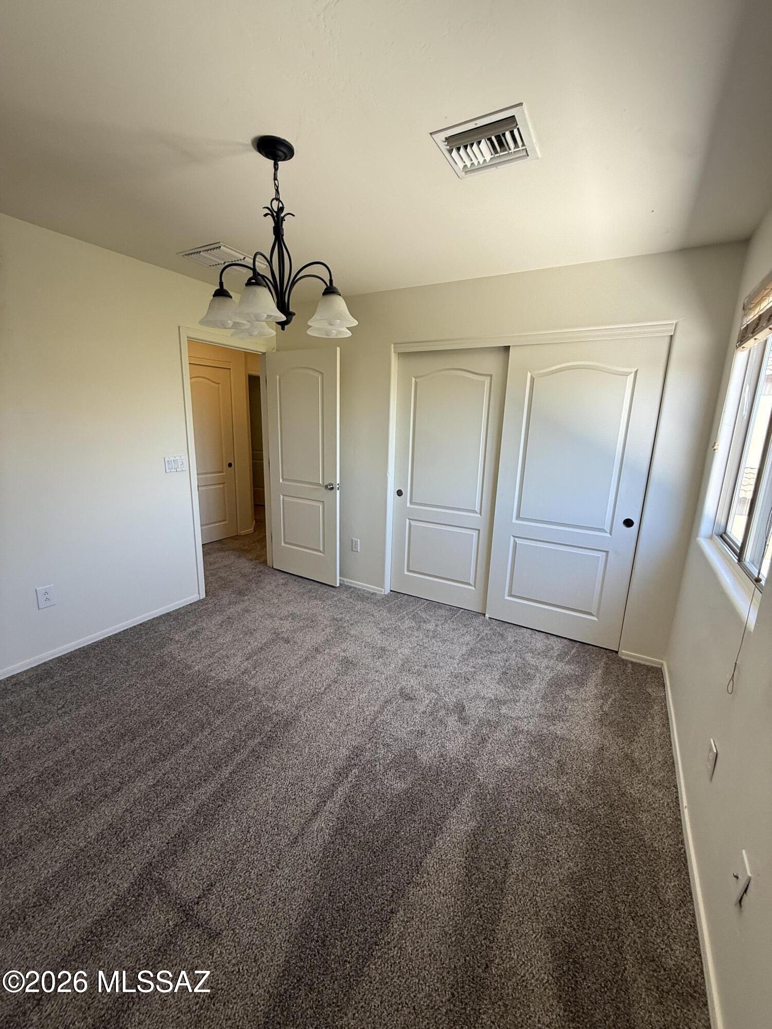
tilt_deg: -11.4
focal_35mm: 14
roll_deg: -3.0
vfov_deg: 102.1
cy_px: 514
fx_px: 416
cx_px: 386
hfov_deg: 85.7
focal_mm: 2.22
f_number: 2.2
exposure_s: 1/99
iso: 100
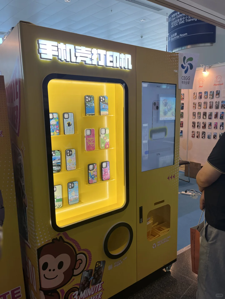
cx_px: 112
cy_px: 150
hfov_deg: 53.1
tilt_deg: -8.3
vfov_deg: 67.3
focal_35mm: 26
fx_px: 225
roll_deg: +2.3
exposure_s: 1/162
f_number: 1.6
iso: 40
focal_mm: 5.1
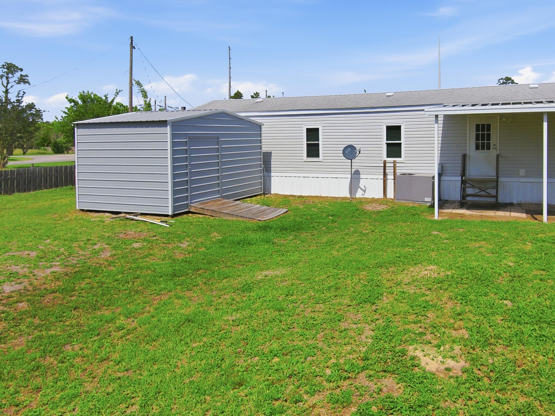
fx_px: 417
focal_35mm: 26
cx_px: 338
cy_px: 212
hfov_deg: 66.6
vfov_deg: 53.0
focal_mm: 3.7
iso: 106
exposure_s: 1/120
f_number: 2.8
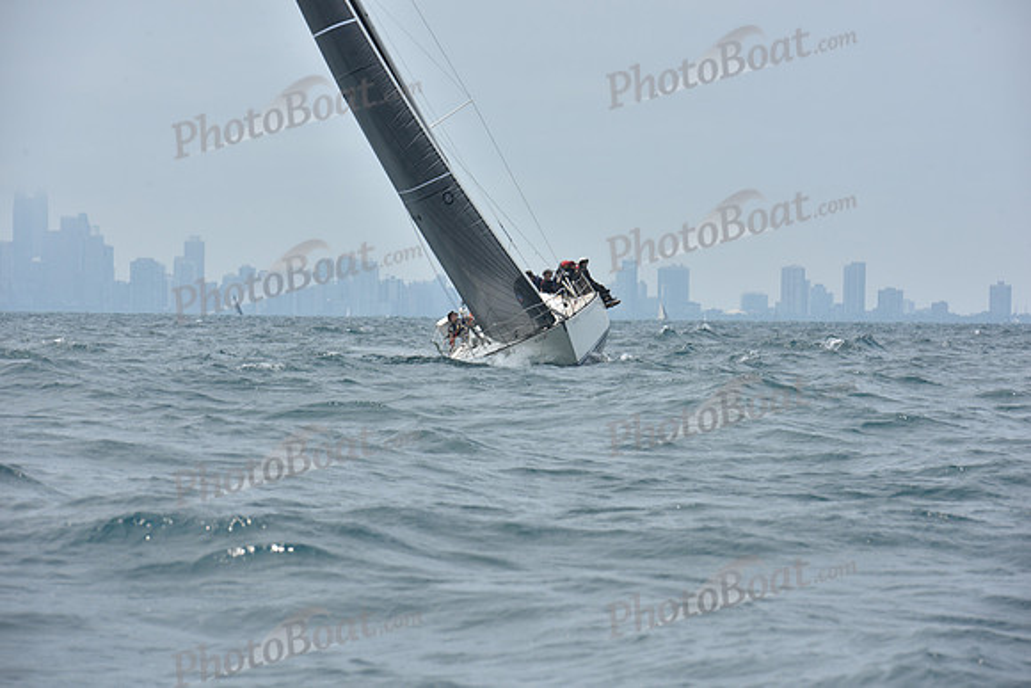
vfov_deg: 6.9
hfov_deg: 10.3
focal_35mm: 200
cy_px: 344
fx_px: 5729
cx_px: 516
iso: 250
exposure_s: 1/800
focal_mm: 200
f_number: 11
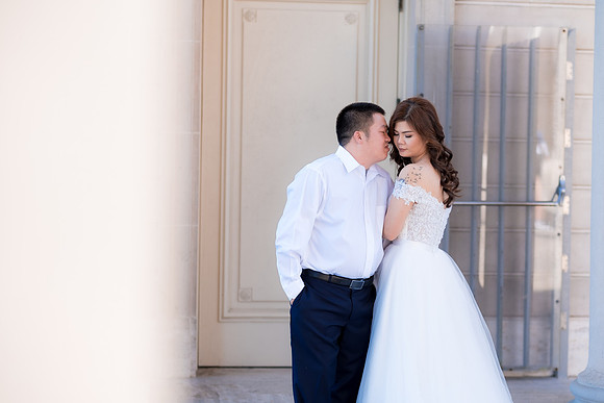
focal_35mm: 93
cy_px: 216
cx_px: 336
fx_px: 1567
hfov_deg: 21.8
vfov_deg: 14.7
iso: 160
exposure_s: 1/500
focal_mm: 56
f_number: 2
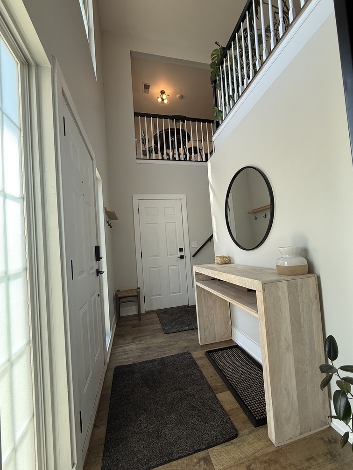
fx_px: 204
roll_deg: +3.6
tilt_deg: +3.3
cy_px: 239
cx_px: 184
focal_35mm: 15
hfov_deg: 81.7
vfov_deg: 98.2
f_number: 2.2
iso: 80
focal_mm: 2.22
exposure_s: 1/120
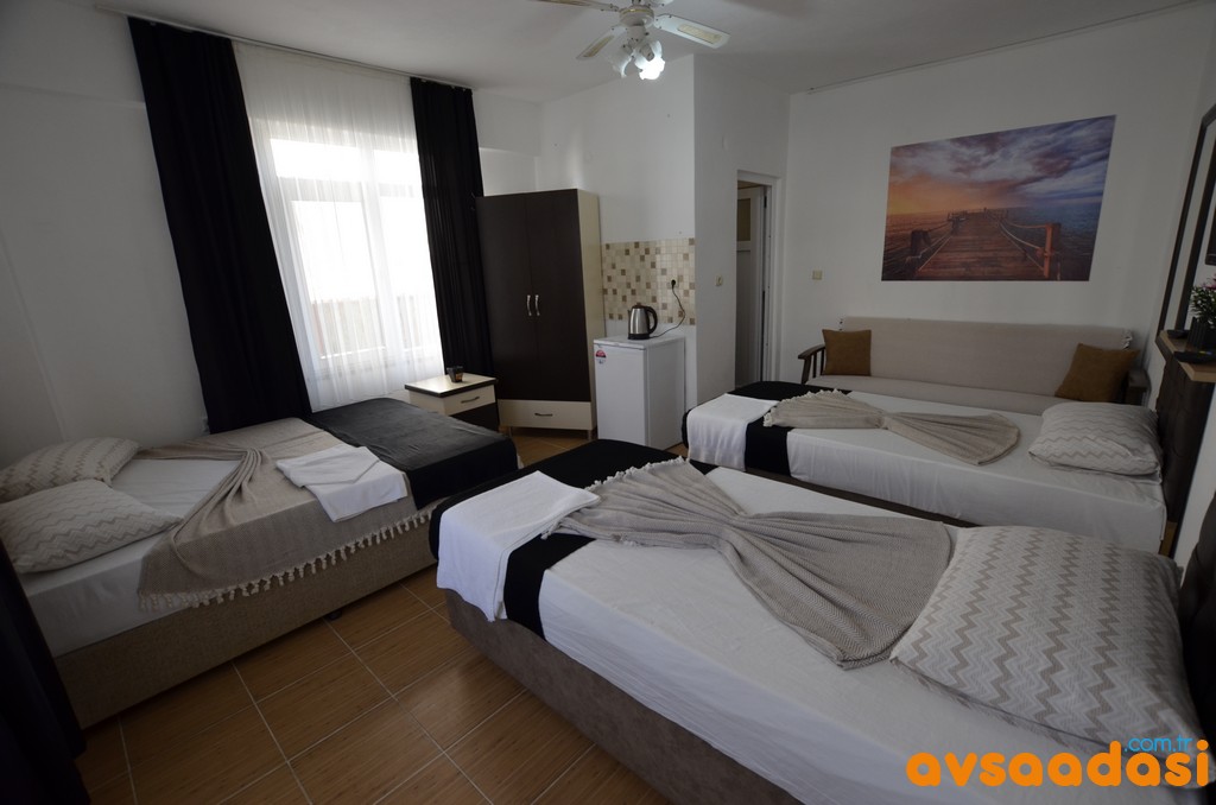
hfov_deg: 100.5
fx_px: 506
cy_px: 402
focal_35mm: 15
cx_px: 608
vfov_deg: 77.1
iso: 400
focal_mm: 10
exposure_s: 1/90
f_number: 4.8
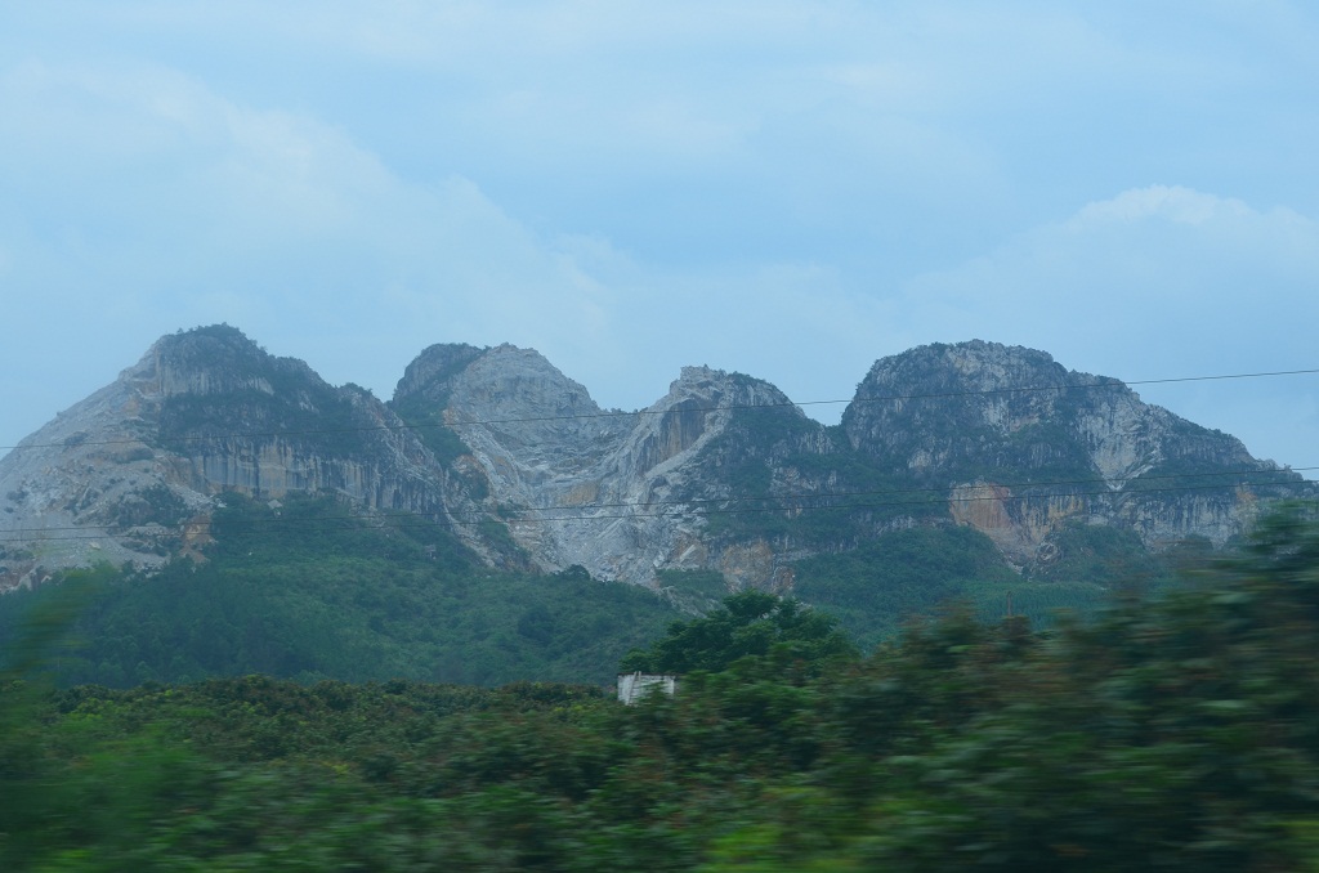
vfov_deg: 16.5
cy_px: 436
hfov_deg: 24.7
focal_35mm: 82
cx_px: 660
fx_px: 3016
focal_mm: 55
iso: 110
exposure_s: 1/250
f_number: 8
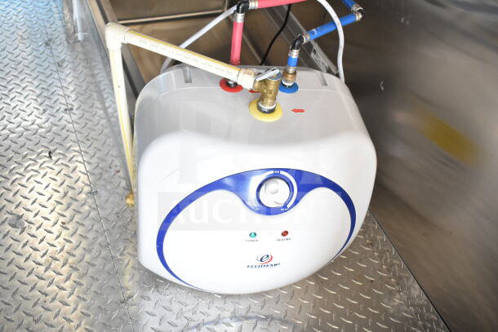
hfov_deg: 51.3
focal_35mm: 38
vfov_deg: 35.5
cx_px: 249
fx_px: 519
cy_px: 166
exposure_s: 1/100
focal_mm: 25
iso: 1600
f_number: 5
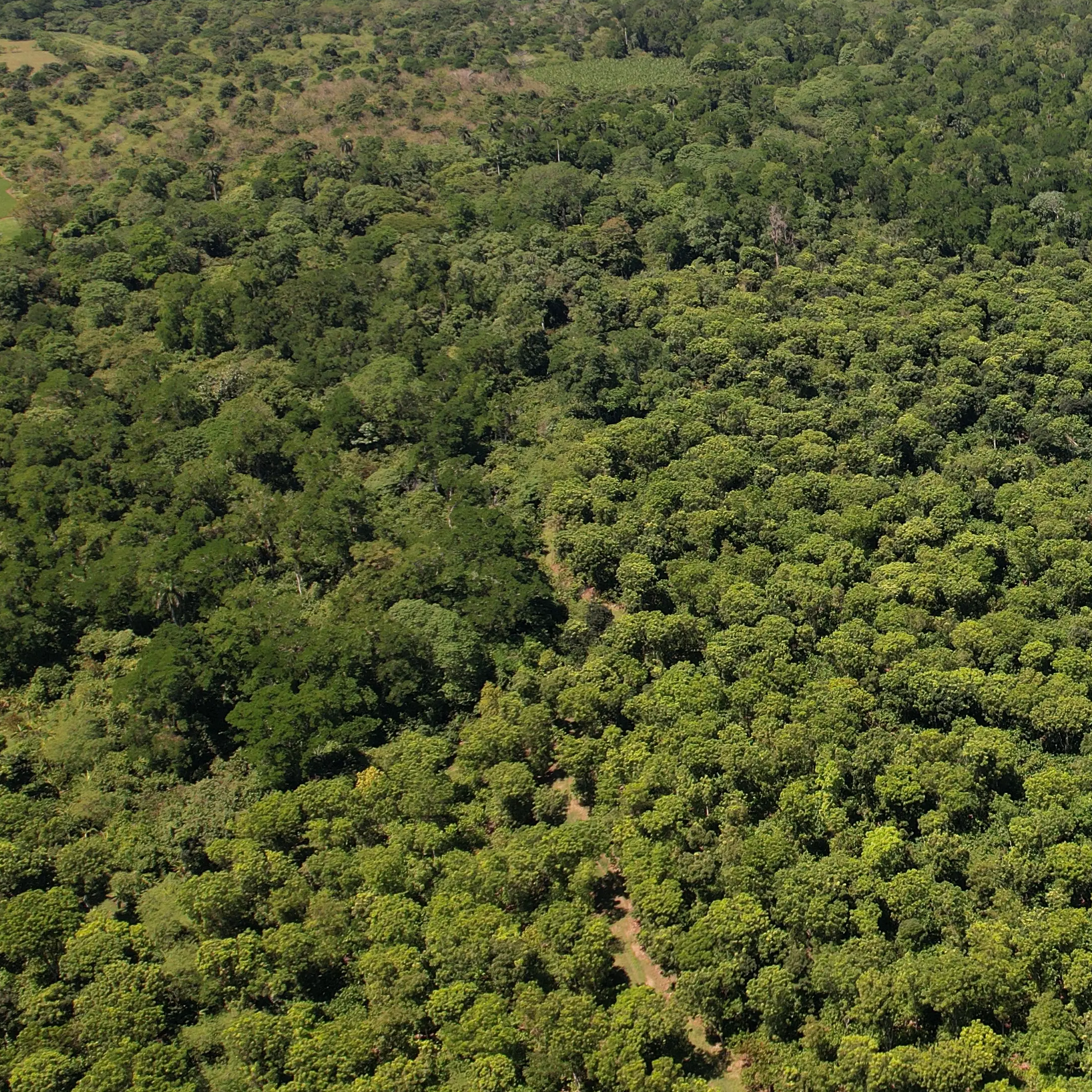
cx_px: 1133
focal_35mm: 47
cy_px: 408
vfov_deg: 35.9
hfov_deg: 32.6
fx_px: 1677
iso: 100
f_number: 2.8
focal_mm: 8.38
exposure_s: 1/40
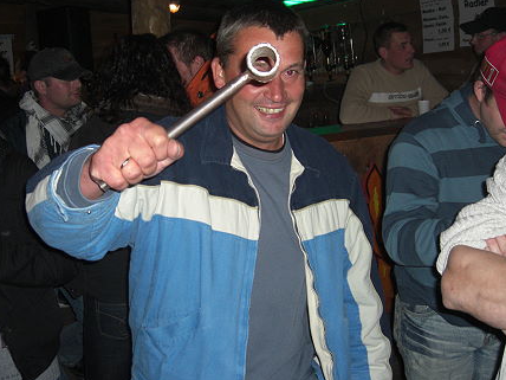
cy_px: 168
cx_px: 244
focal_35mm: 44
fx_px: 643
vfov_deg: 32.8
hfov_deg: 42.9
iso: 200
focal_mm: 7.9
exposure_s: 1/60
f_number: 2.8
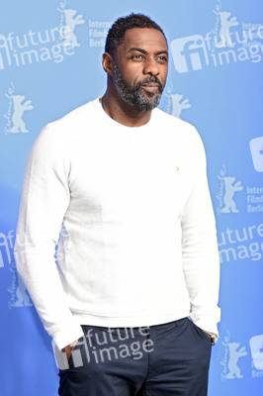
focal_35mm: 123
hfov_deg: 11.1
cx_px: 132
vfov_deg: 16.7
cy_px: 198
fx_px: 1350
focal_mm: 82
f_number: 3.5
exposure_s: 1/400
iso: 640
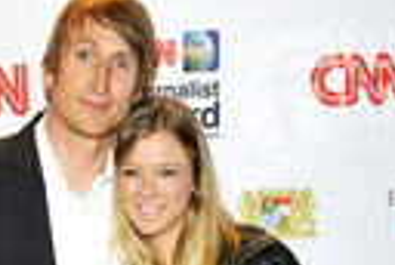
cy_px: 536
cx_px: 110
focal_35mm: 109
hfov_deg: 18.6
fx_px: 1199
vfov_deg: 11.4
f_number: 6.3
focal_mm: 35
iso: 800
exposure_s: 1/250
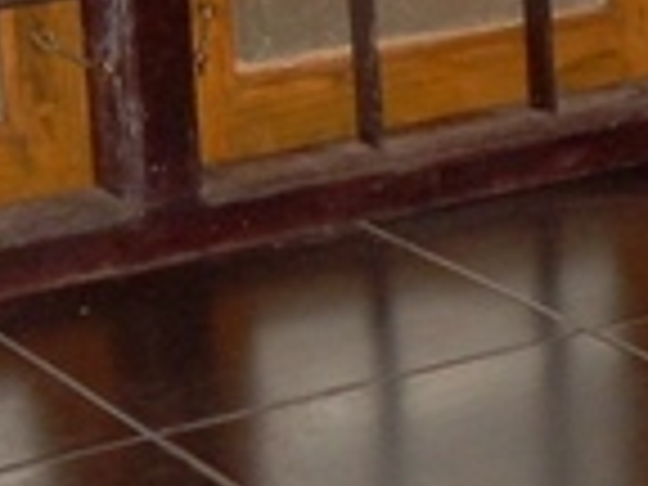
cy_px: 585
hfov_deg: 8.1
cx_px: 544
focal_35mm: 245
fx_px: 4586
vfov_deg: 6.0
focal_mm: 6
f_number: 3.5
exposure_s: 1/8
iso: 160
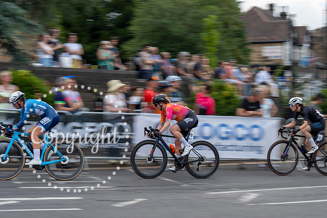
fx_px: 672
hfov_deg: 27.3
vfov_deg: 18.4
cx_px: 164
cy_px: 109
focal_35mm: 74
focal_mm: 74
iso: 500
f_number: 10
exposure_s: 1/100
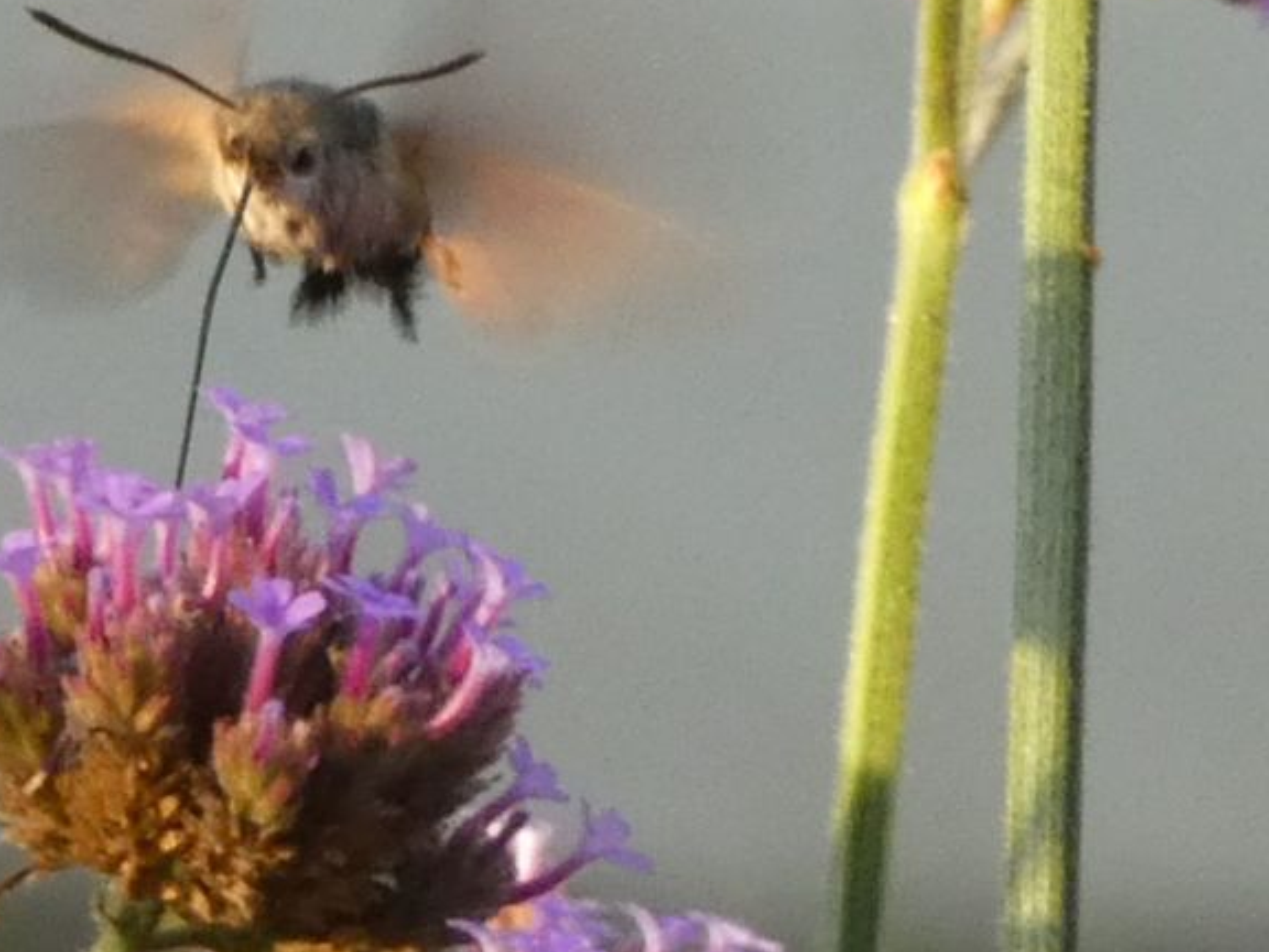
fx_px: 15800
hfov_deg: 4.6
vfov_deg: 3.5
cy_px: 458
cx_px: 345
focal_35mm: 431
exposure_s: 1/80
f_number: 5.5
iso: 320
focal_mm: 52.2
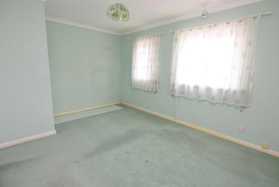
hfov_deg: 94.9
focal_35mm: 16
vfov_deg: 72.1
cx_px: 140
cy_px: 94
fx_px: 128
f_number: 5.6
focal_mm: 11
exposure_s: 1/125
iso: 560
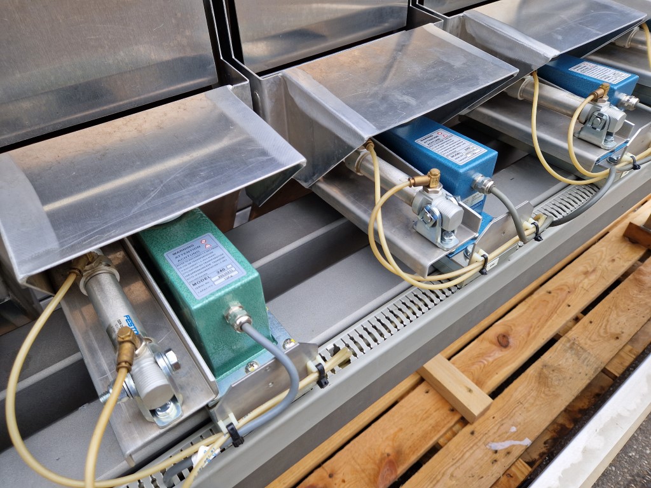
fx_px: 433
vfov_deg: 58.9
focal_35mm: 23
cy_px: 244
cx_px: 326
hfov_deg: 73.9
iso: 50
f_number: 1.8
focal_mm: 5.4
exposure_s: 1/473
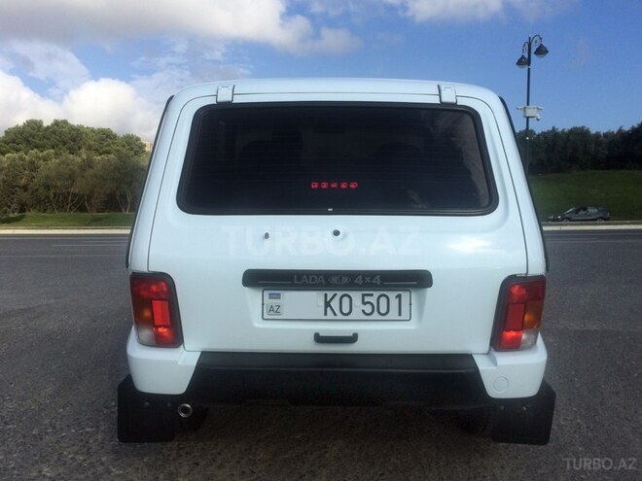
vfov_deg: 48.2
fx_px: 538
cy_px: 240
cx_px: 321
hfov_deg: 61.7
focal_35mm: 29
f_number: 2.2
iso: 32
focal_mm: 4.15
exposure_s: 1/2415
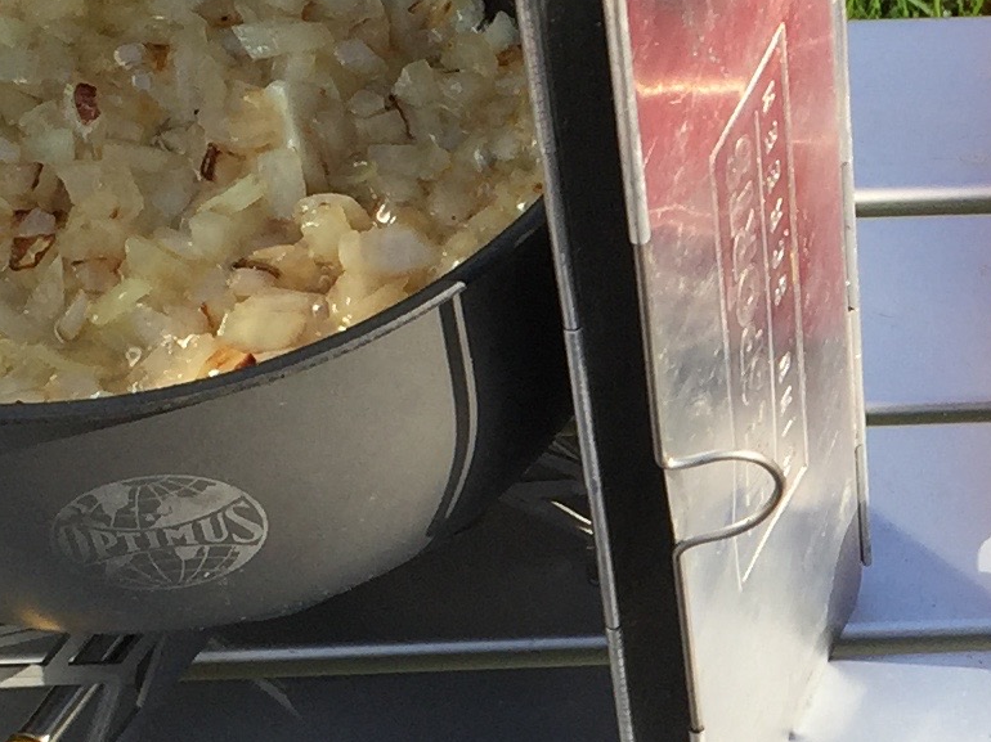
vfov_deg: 11.9
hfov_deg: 15.6
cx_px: 1090
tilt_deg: -54.6
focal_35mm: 123
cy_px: 747
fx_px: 3520
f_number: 2.2
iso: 32
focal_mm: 4.15
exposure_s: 1/732
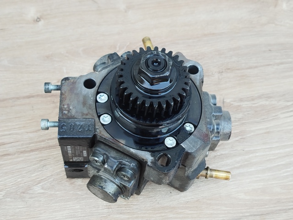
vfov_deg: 30.3
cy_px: 110
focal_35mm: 48
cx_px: 146
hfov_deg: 39.7
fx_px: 406
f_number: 1.7
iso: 125
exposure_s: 1/50
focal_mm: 5.31
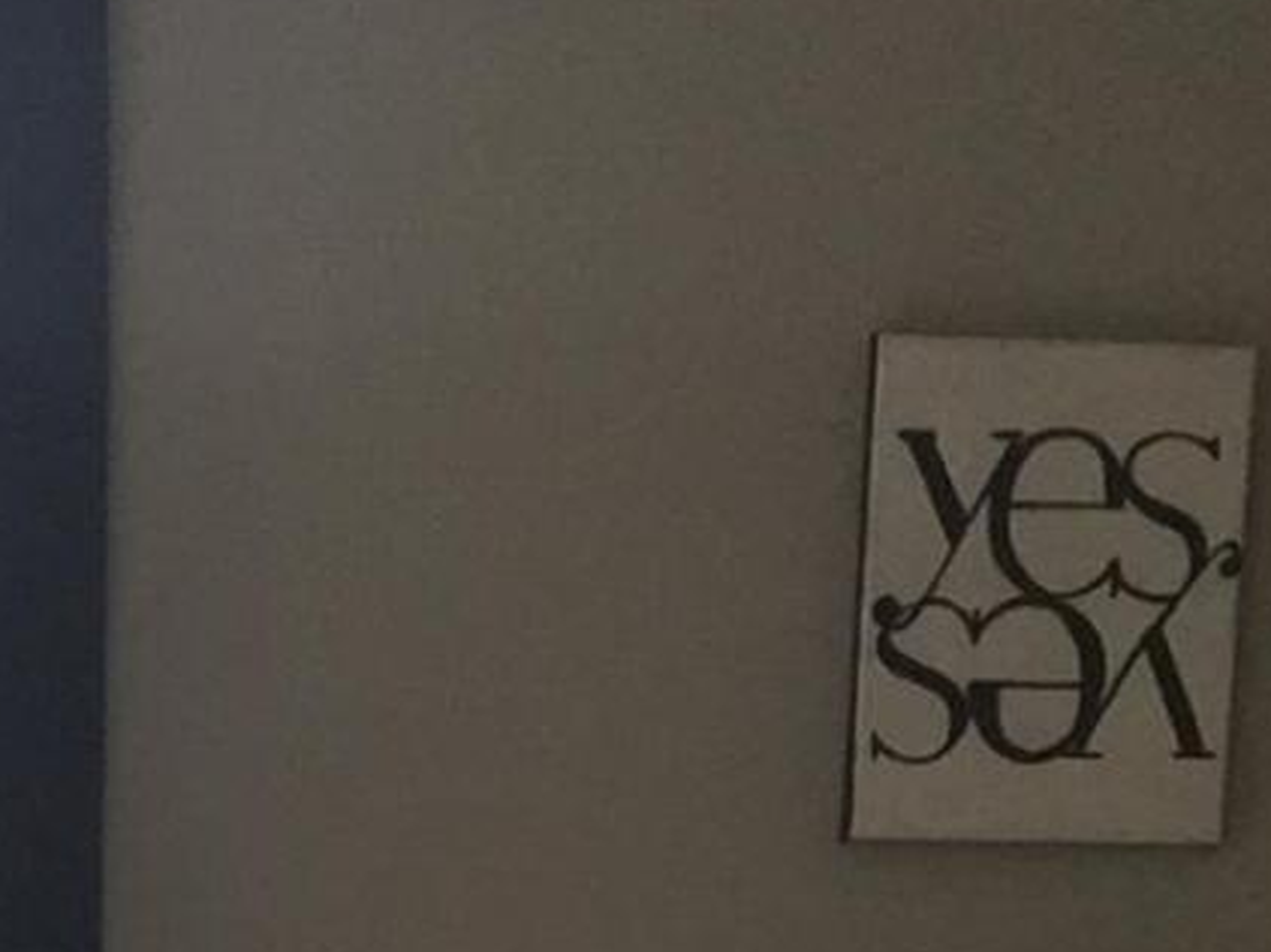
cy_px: 2630
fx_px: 7266
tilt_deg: -10.6
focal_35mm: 198
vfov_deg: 6.9
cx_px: -566
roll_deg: -1.4
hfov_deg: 9.7
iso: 50
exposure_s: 1/120
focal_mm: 4.15
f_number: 2.2
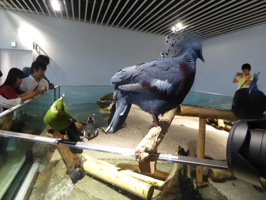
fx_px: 192
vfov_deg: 54.9
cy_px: 100
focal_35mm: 25
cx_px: 133
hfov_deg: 69.4
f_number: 3.3
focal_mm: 4.3
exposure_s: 1/50
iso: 800
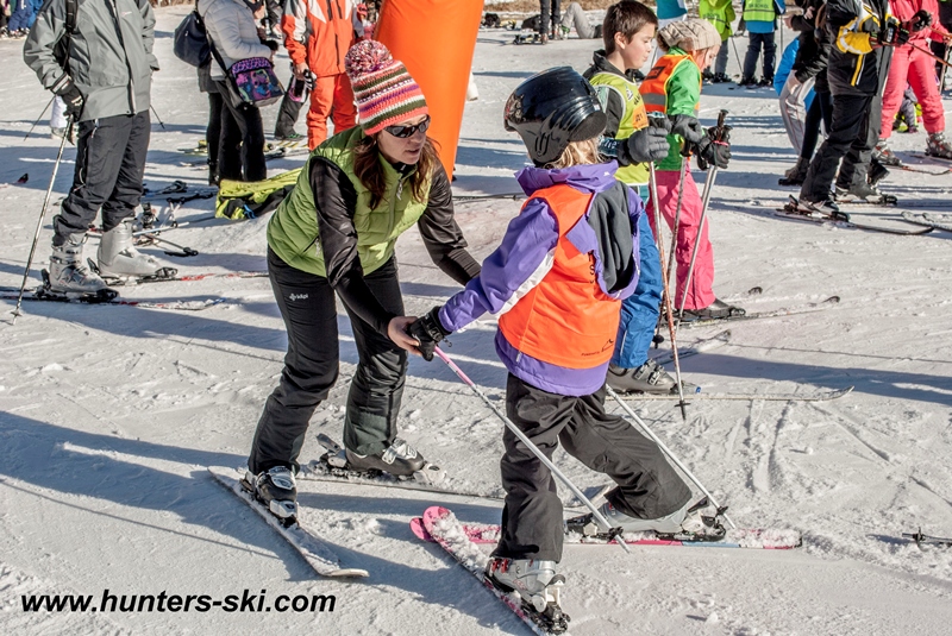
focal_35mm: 57
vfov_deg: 23.8
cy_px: 318
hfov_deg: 35.0
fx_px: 1509
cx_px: 476
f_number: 8
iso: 100
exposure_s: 1/250
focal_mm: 38
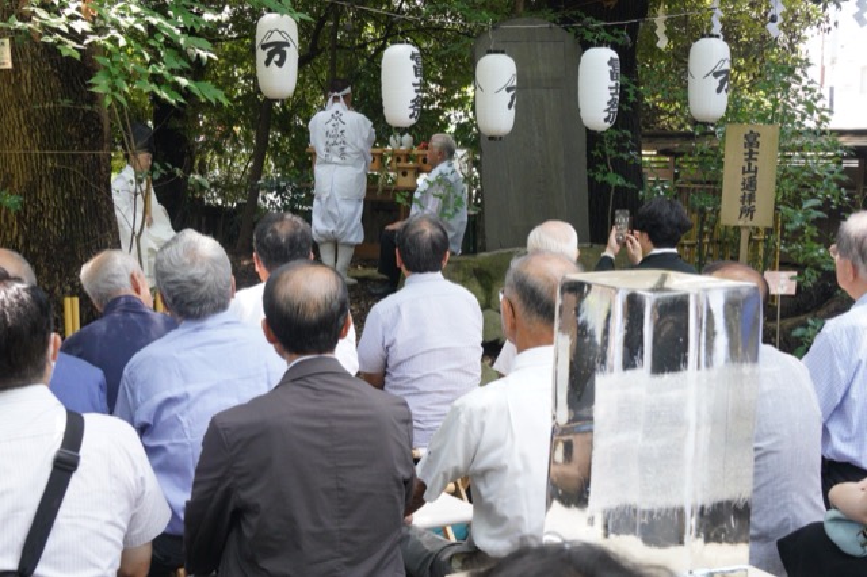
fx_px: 1155
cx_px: 434
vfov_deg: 28.0
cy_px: 288
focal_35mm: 48
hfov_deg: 41.1
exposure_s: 1/125
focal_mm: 32
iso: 2000
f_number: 8
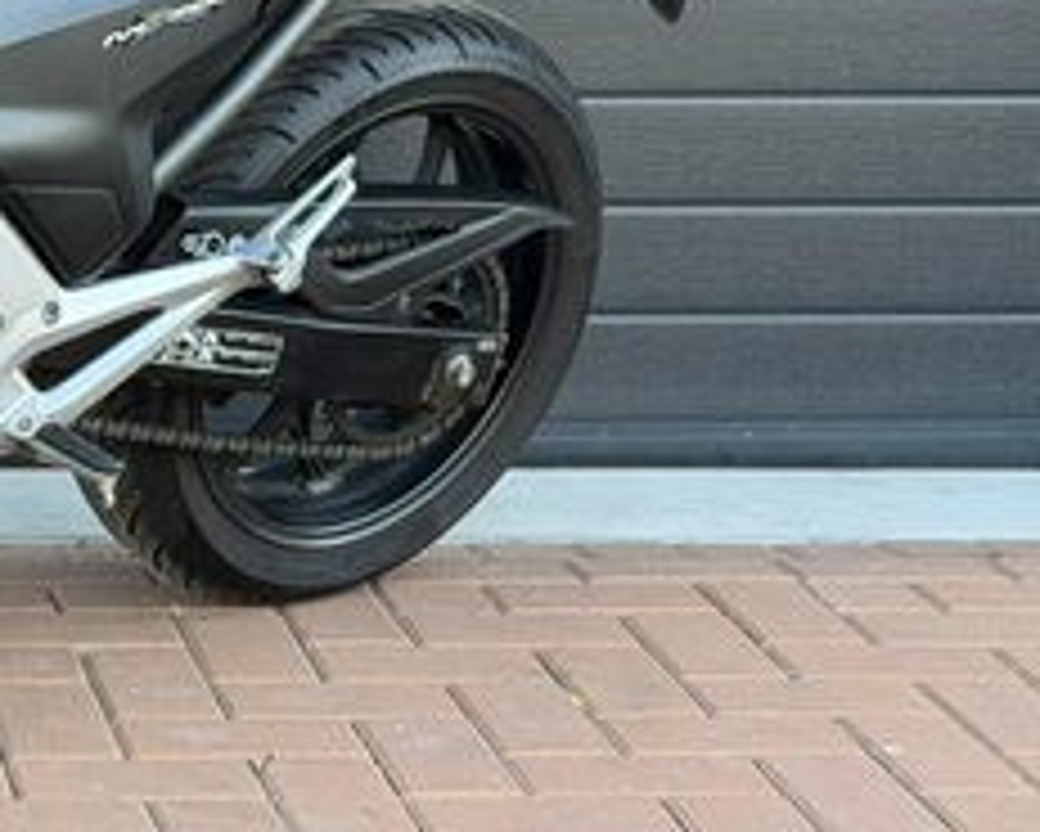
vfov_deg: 11.7
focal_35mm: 130
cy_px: -31
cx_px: -293
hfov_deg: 14.2
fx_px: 4003
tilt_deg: -4.1
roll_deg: -0.1
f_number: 1.78
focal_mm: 6.76
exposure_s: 1/220
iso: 64
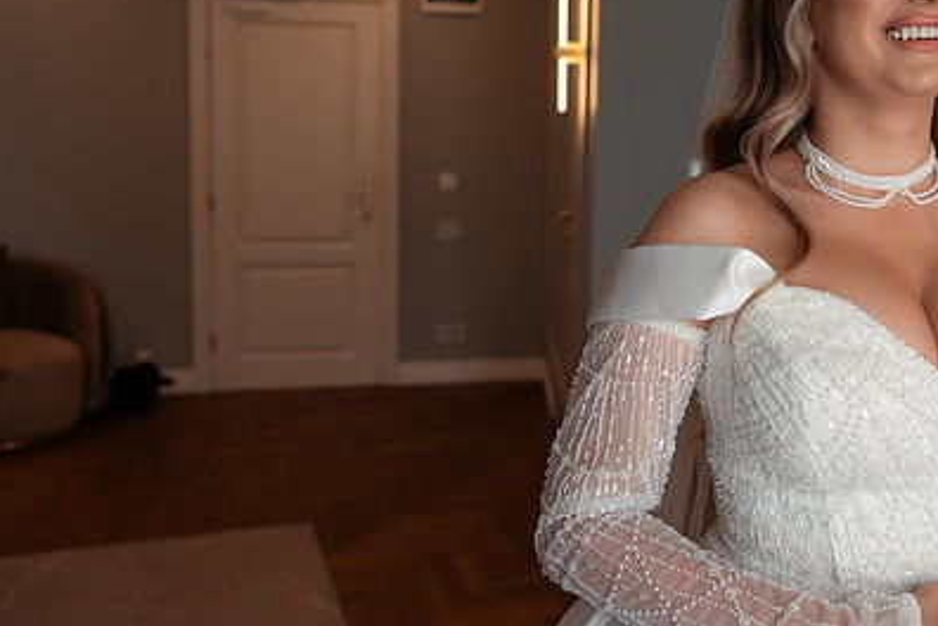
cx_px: 568
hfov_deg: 47.1
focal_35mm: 41
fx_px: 1068
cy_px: 213
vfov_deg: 32.4
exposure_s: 1/250
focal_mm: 28
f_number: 3.5
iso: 1600
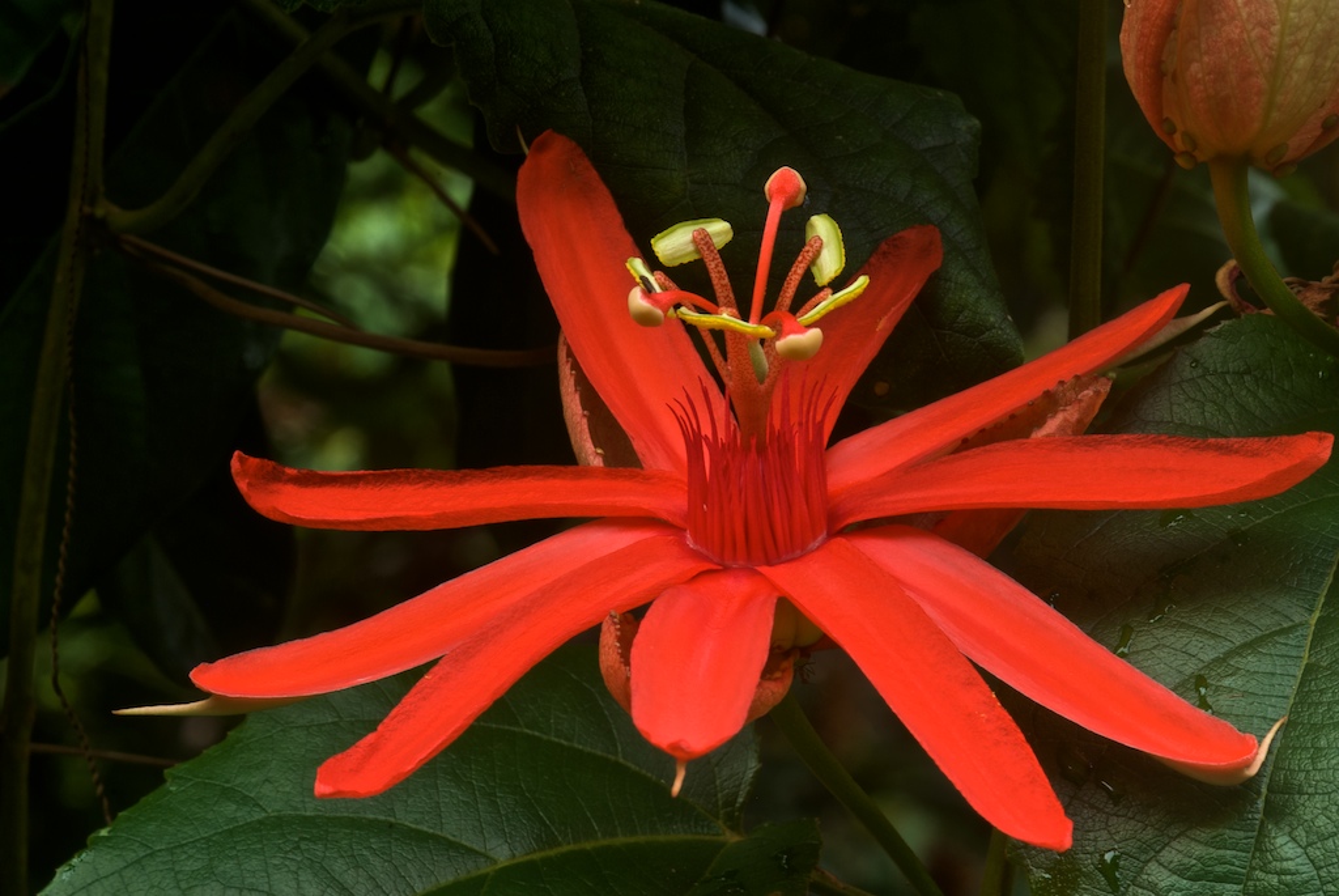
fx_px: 5585
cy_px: 448
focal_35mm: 150
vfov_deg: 9.2
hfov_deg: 13.7
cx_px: 670
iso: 100
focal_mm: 100
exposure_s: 3
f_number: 22
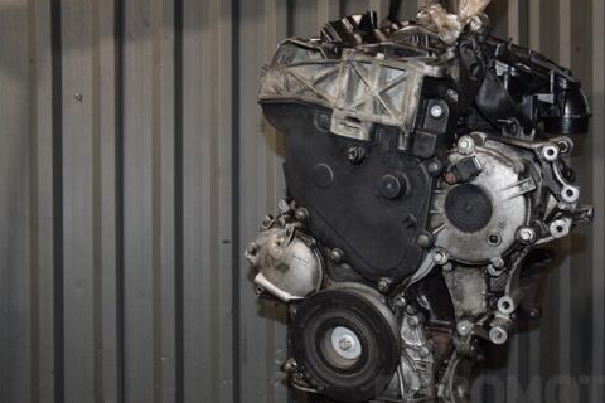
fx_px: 756
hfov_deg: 43.5
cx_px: 352
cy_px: 227
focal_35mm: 45
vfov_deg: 29.8
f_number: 5
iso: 800
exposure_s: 1/60
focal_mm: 24
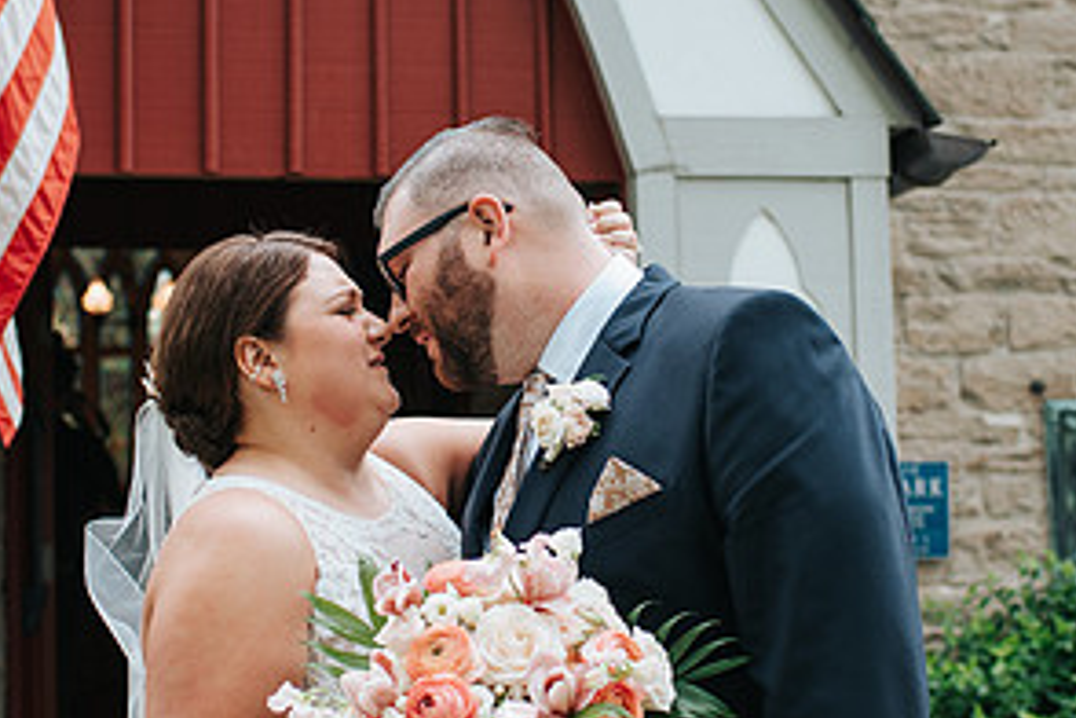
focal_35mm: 75
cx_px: 527
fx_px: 2241
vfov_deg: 18.2
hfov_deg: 27.0
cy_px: 370
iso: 320
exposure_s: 1/640
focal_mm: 35
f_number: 2.8
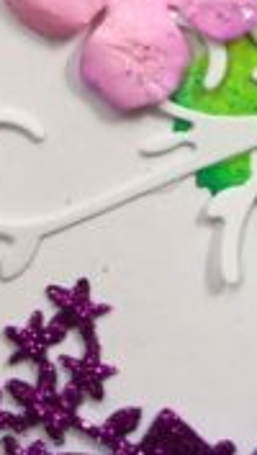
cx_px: -49
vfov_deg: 20.7
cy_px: -95
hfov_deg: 12.4
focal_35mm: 96
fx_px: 1159
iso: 50
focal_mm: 3.83
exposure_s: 1/120
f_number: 2.2
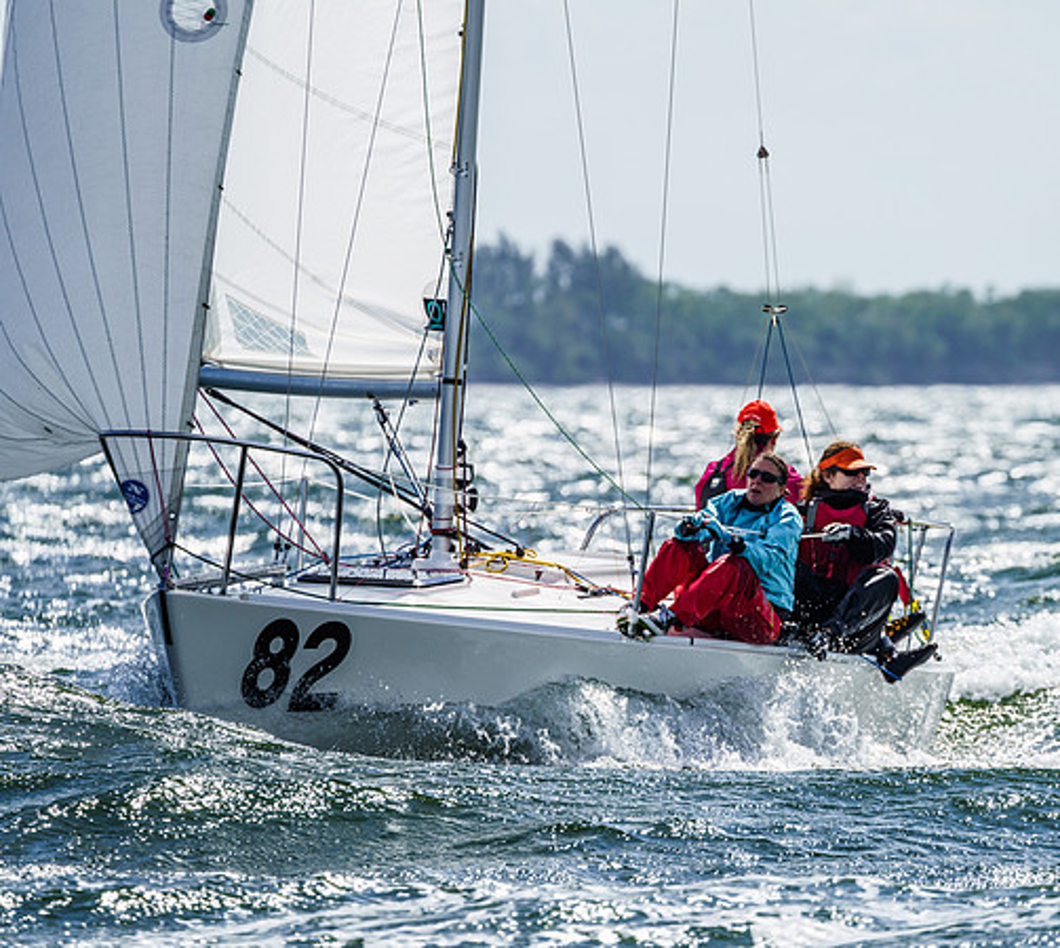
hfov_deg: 3.7
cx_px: 770
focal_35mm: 501
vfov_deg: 3.3
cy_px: 513
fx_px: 16473
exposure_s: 1/1000
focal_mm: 385
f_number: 8
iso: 160
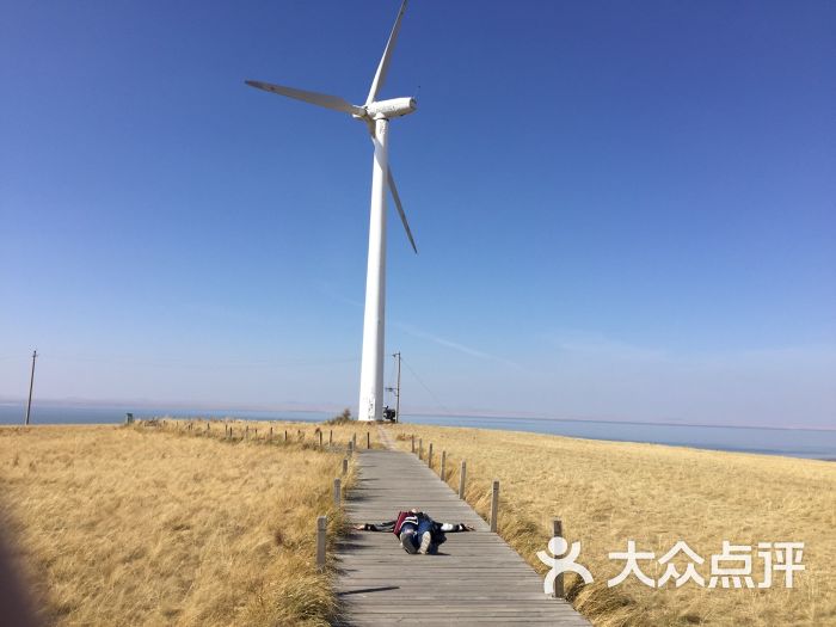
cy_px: 314
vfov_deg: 48.2
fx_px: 700
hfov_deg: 61.7
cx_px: 418
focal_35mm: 29
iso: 32
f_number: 2.2
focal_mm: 4.15
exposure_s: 1/3049
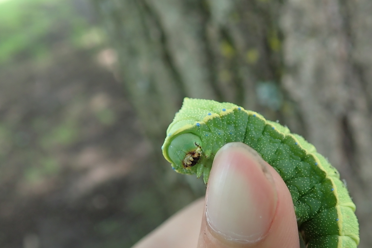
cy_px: 141
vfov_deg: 35.9
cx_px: 208
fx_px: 382
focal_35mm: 37
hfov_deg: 51.8
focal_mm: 5.5
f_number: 2.3
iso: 160
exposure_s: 1/125
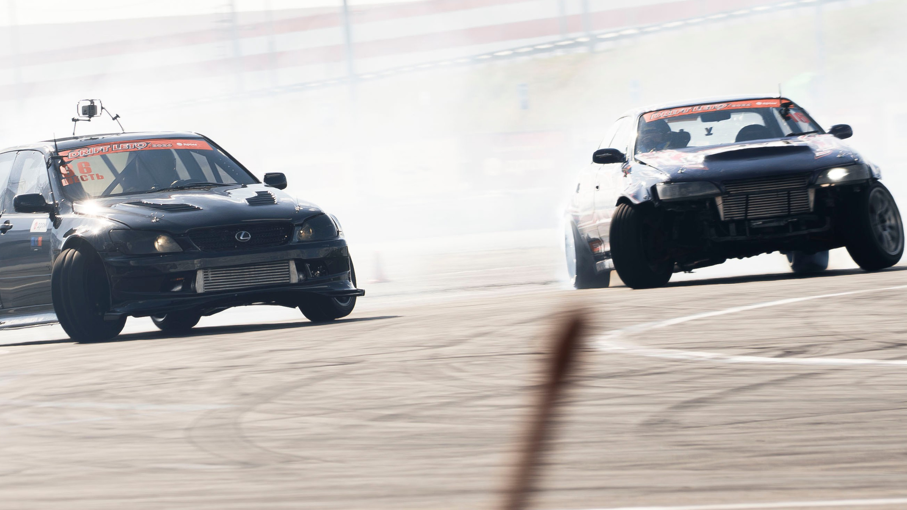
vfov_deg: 3.7
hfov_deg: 6.5
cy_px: 160
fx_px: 7961
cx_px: 255
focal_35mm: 331
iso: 100
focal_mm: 140
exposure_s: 1/125
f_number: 10
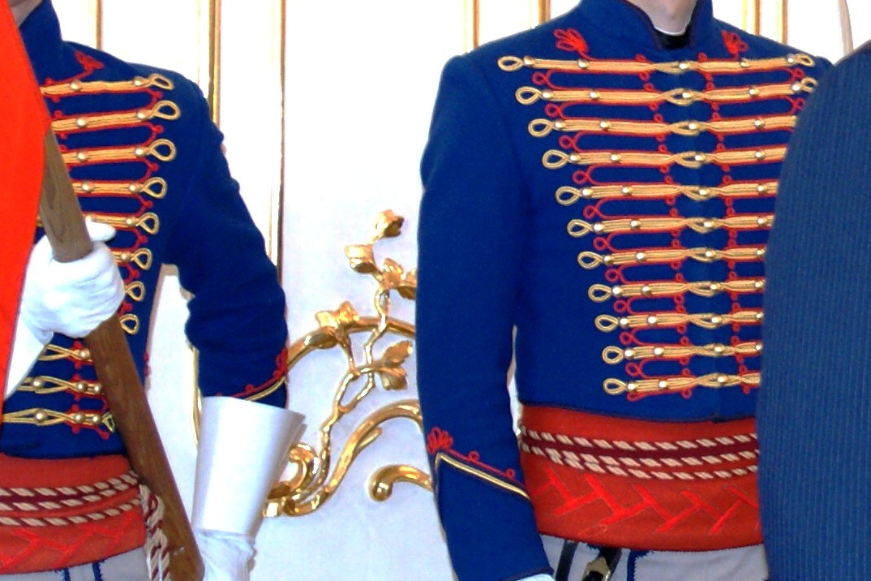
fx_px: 4040
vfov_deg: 8.2
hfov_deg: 11.7
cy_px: 163
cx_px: 1344
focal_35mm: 167
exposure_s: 1/60
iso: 800
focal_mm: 28
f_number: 4.5
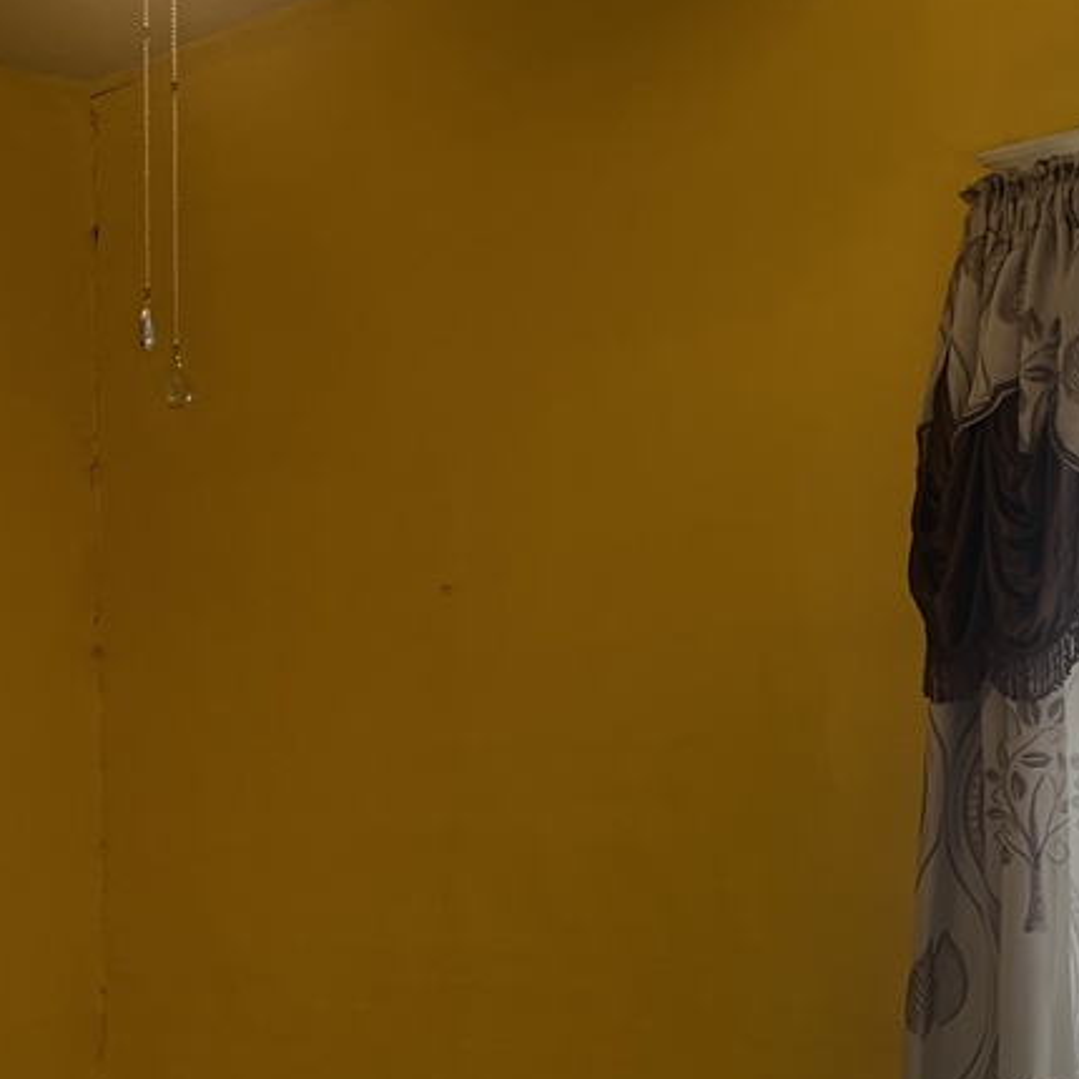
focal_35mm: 77
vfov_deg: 22.3
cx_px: 291
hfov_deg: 22.3
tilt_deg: -1.0
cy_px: 783
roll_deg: +0.7
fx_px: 2715
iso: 80
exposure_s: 1/120
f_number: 1.5
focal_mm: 5.7
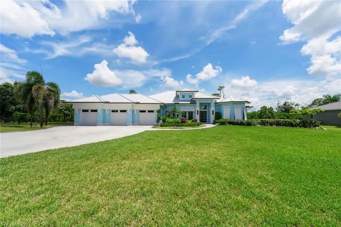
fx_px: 114
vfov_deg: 90.0
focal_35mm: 12
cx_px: 170
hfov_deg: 112.6
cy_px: 114
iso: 400
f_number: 11
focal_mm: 12
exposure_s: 1/640
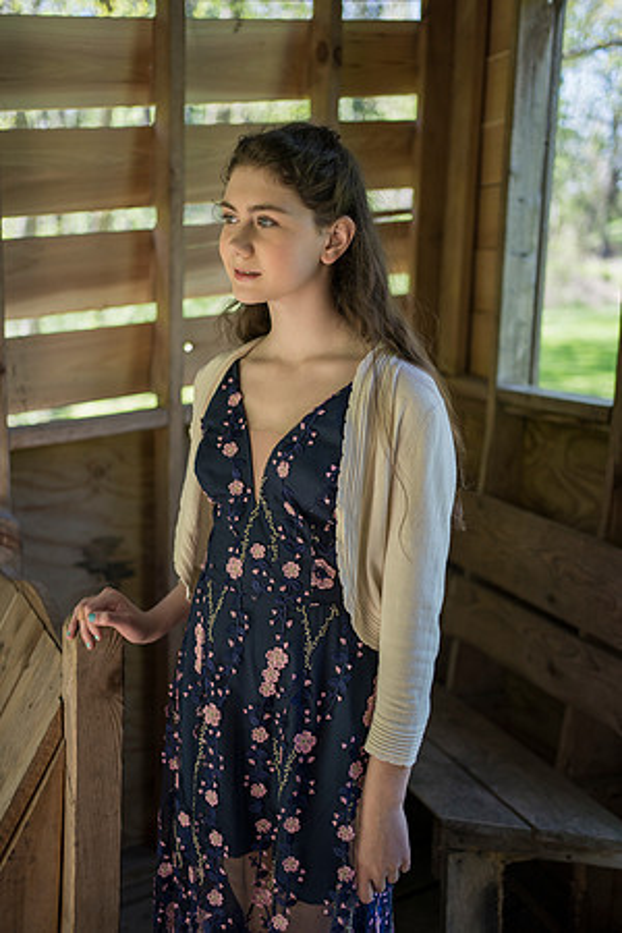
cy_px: 466
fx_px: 907
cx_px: 311
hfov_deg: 37.9
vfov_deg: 54.4
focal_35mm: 35
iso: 100
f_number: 1.8
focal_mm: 35
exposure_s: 1/320
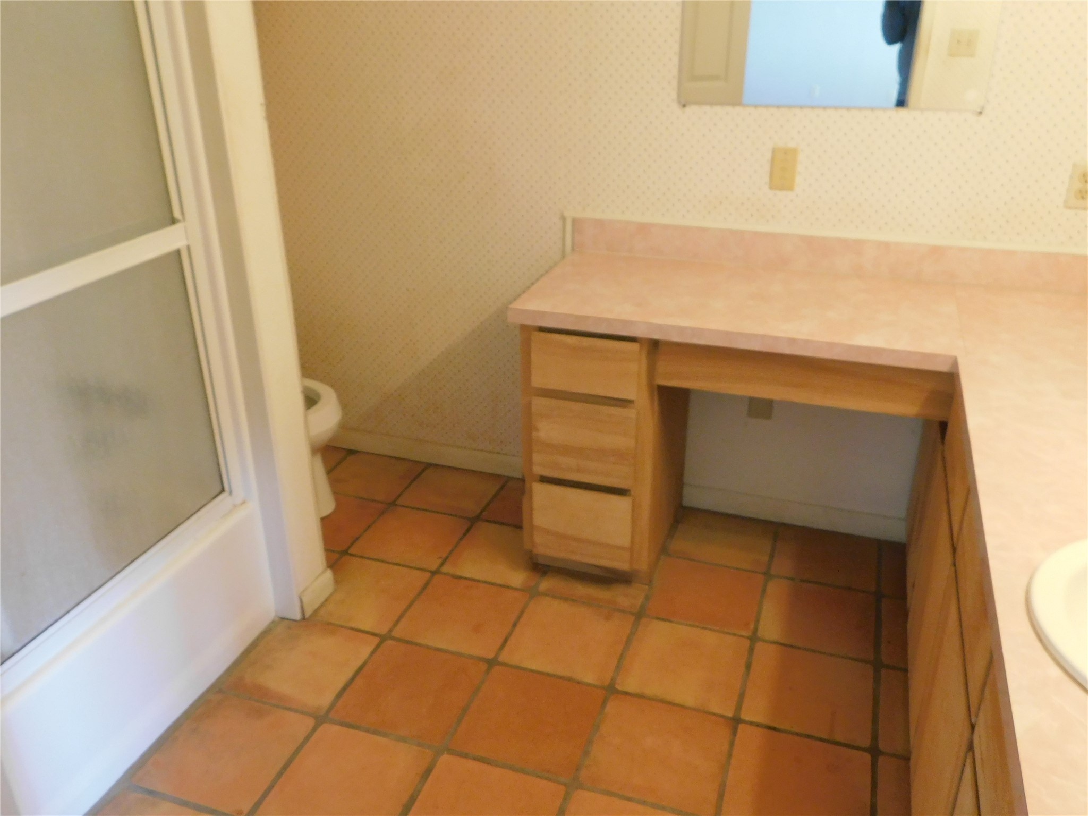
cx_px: 544
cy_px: 408
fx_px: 880
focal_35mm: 28
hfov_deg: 63.4
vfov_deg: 49.7
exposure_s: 1/13
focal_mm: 4.9
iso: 400
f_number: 3.2
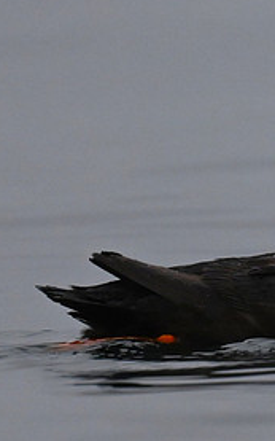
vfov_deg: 1.2
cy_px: 259
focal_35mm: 1707
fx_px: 20480
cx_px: 431
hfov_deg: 0.8
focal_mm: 800
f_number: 6.3
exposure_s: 1/800
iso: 800
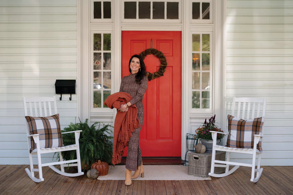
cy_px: 98
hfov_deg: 39.6
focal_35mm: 50
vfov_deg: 27.0
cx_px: 146
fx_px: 407
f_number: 2
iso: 200
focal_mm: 50
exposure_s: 1/1600
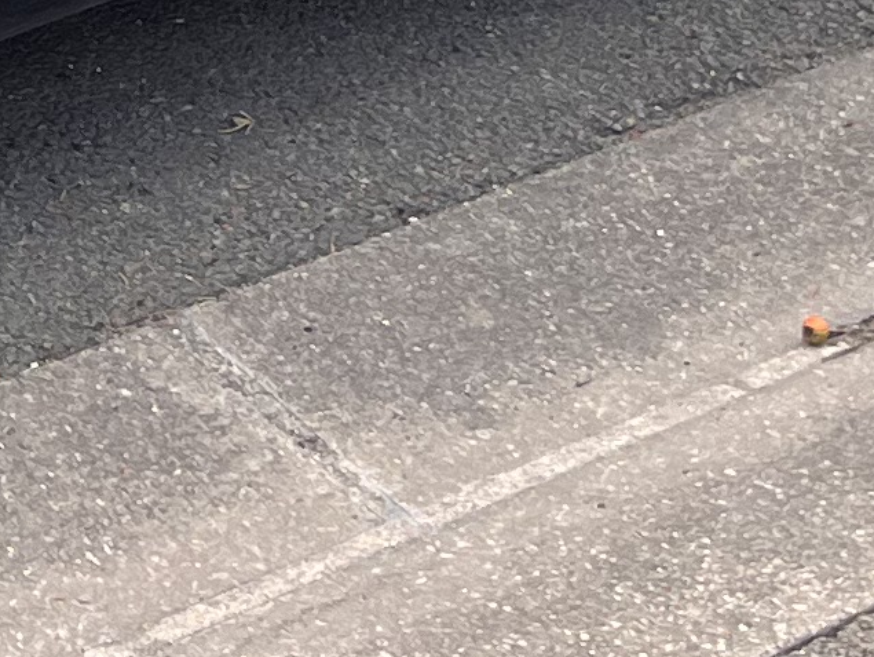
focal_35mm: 165
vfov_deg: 8.4
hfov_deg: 11.5
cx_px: -387
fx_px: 4168
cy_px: -813
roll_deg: +2.3
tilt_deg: -17.6
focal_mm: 5.7
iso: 50
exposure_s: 1/536
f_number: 1.5
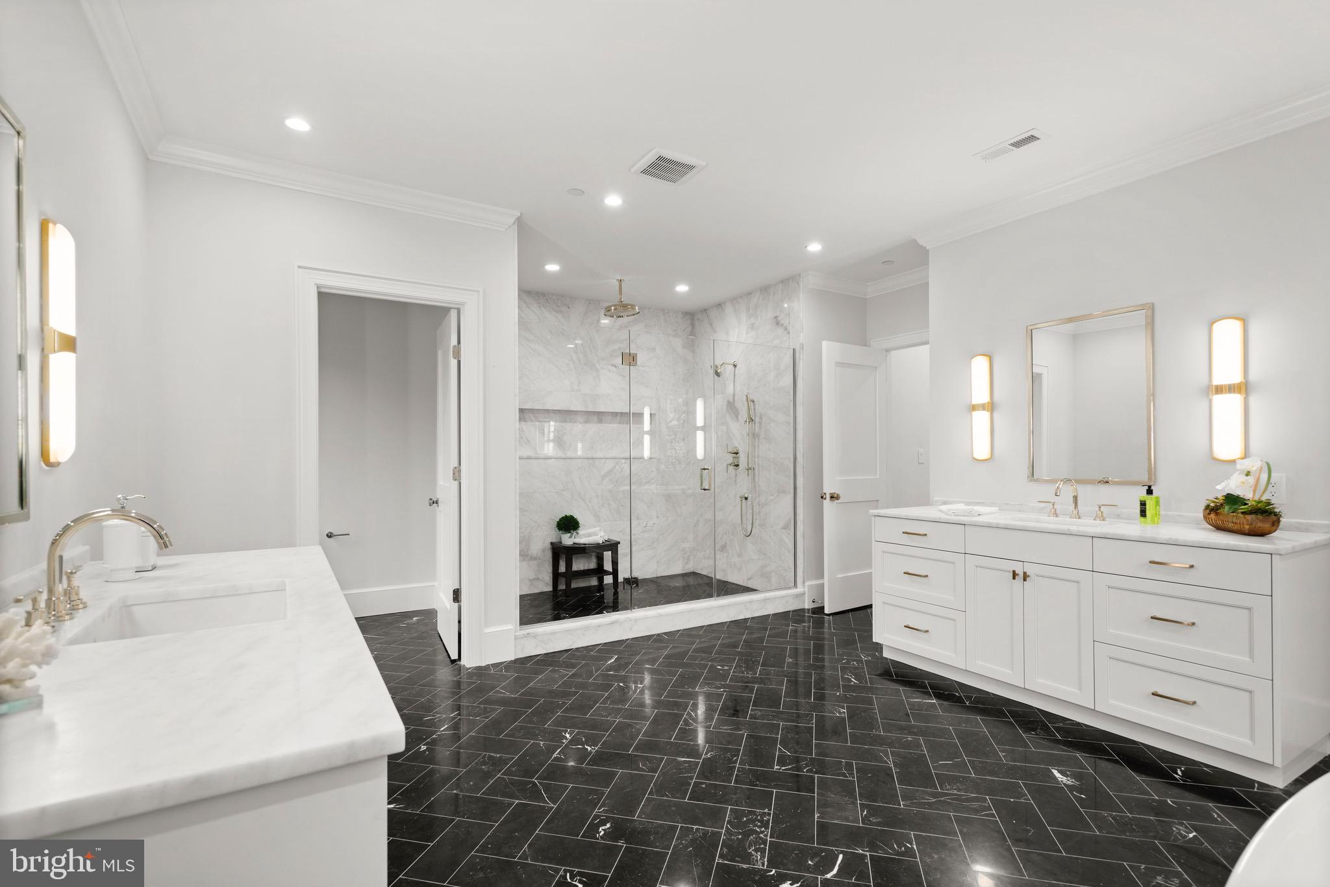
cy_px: 444
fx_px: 628
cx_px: 665
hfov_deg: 93.3
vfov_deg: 70.5
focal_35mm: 17
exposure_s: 1/1.25
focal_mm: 17
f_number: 8
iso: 200
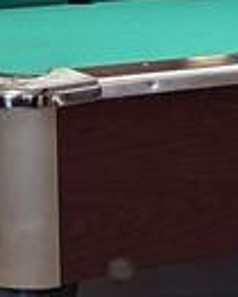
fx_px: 1609
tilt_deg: -2.3
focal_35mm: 183
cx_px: -204
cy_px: -134
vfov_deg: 10.2
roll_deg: +0.2
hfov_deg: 8.1
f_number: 1.78
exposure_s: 1/60
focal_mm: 6.76
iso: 400
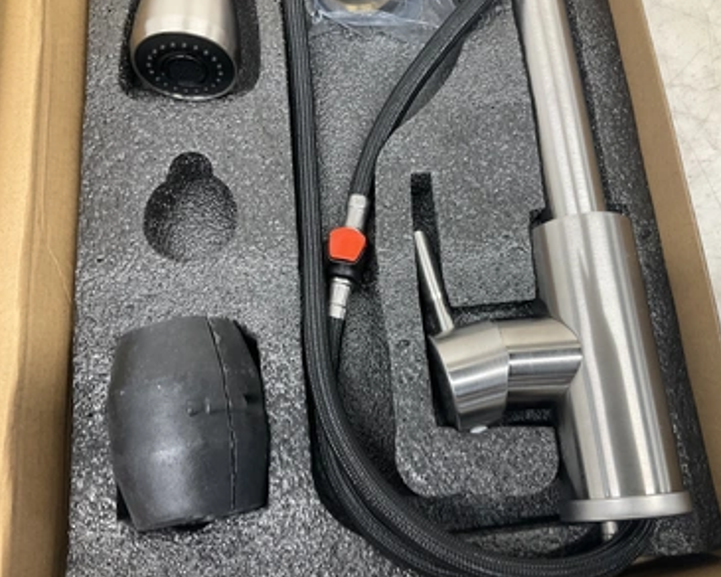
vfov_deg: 47.1
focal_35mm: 31
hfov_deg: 57.1
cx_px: 391
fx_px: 662
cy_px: 294
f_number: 1.8
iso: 64
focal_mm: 3
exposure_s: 1/60
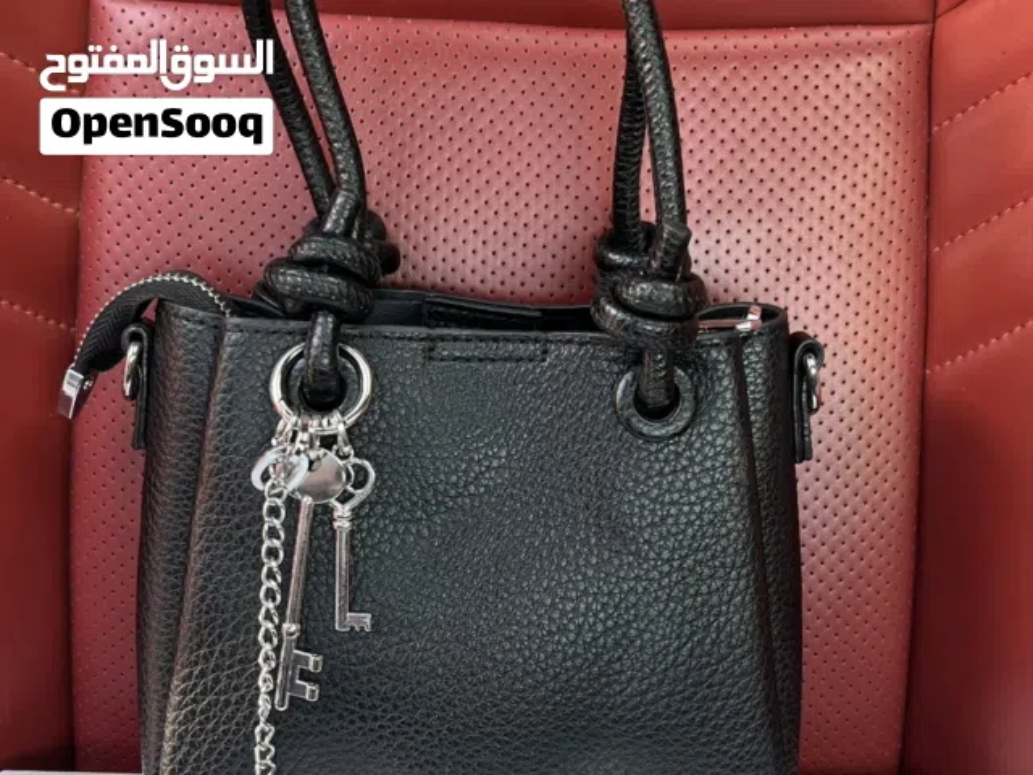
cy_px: 388
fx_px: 776
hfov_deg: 67.3
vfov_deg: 53.1
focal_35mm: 26
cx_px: 516
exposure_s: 1/121
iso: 64
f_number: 1.5
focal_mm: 5.7
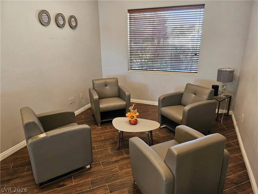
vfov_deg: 56.8
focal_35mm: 24
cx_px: 129
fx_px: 179
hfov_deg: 71.6
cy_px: 97
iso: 400
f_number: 1.8
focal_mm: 5
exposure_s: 1/120
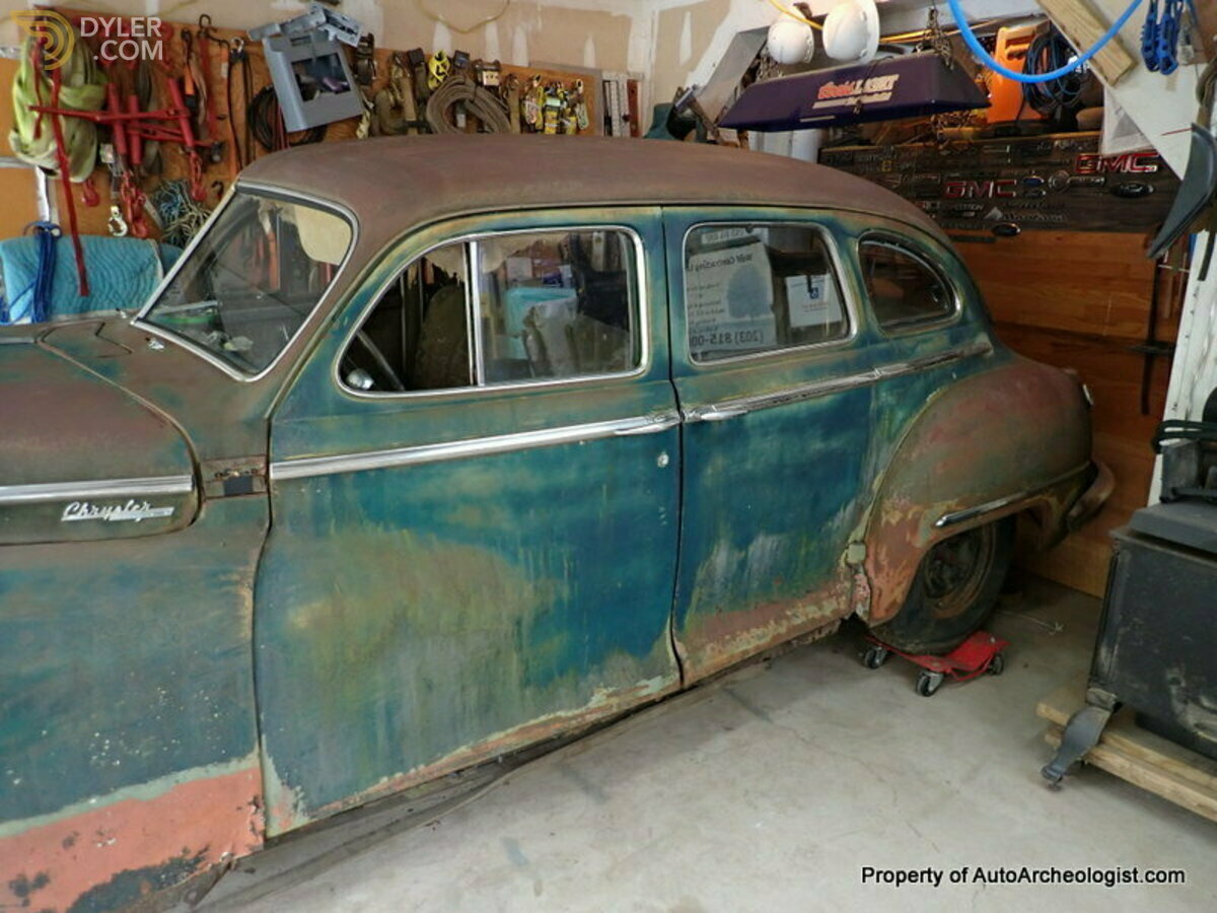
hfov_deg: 69.4
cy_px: 456
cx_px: 608
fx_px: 879
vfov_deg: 54.9
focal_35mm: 25
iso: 320
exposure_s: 1/30
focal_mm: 4.5
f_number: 2
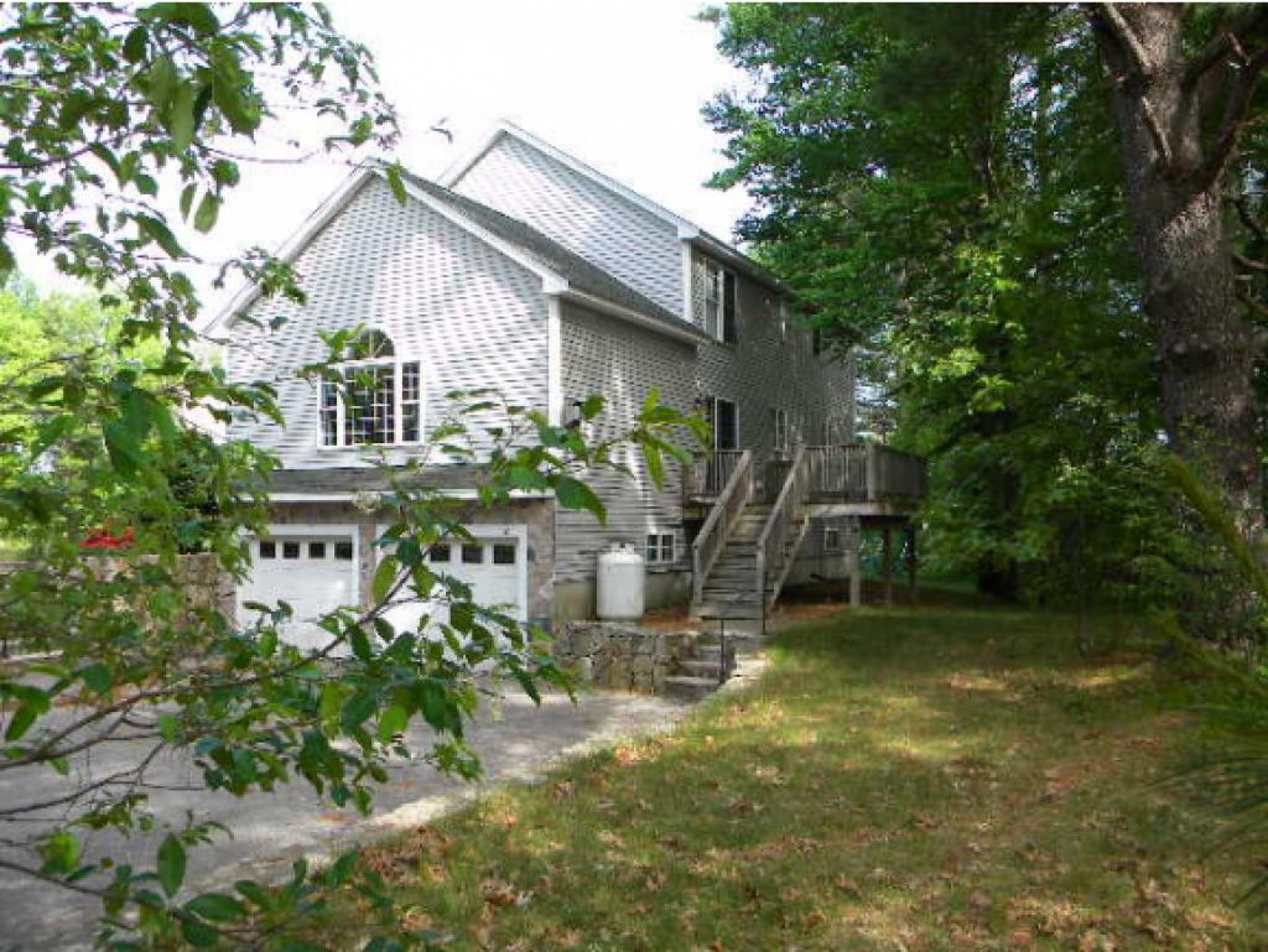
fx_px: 1026
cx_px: 634
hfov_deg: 63.4
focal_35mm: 28
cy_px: 476
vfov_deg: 49.8
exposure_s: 1/204
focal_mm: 5
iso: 80
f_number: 3.5
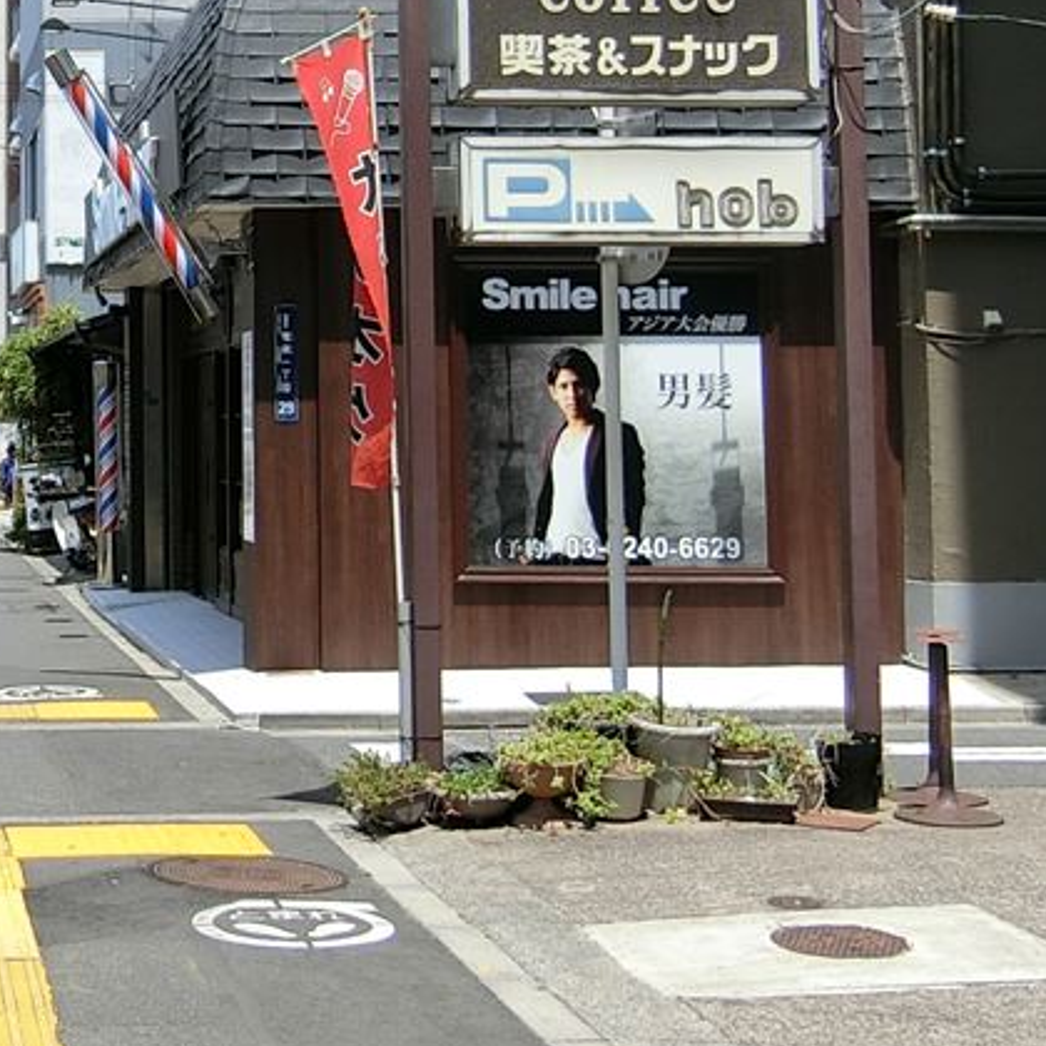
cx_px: -159
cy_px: 266
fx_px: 2188
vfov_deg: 26.6
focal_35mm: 64
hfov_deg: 24.7
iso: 80
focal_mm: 4.06
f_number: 6.9
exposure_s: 1/160
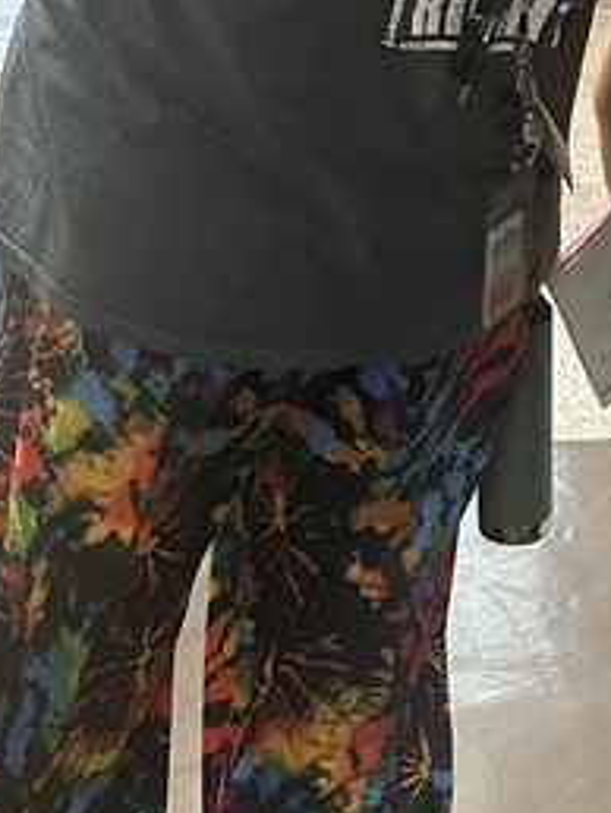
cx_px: 608
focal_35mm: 103
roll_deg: +0.3
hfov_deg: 14.2
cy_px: 47
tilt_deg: -15.3
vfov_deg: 18.7
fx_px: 2420
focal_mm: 5.7
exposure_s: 1/40
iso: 400
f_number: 1.5
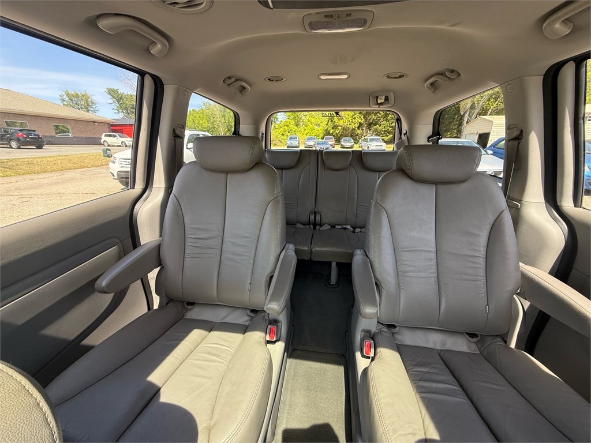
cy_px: 222
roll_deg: -0.4
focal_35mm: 14
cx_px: 296
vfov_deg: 85.7
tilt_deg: -18.3
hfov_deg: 102.1
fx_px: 239
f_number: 2.2
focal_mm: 2.22
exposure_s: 1/99
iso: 160
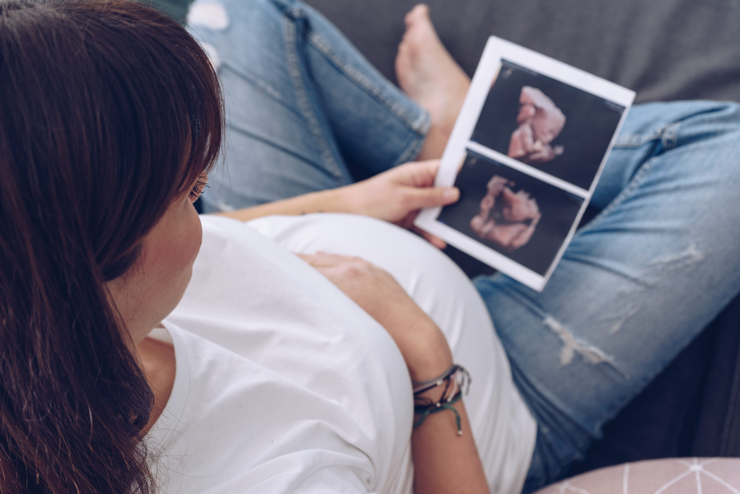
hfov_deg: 39.0
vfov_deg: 26.6
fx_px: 1044
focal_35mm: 51
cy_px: 215
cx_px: 328
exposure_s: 1/50
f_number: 4.5
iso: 500
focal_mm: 45
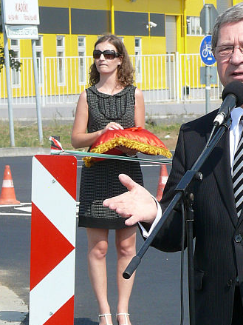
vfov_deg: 7.4
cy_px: 203
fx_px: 2510
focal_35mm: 268
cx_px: 157
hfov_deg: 5.5
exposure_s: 1/400
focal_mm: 23.3
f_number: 5.6
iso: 100
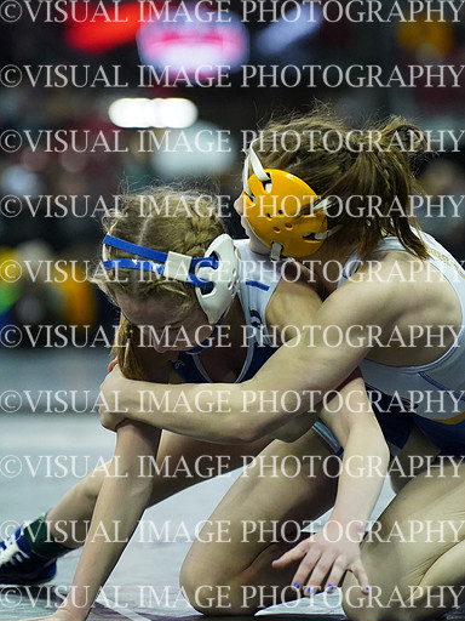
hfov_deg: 6.1
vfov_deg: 8.1
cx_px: 232
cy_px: 303
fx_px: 4388
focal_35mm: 245
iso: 6400
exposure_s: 1/1250
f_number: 2.8
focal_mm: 150
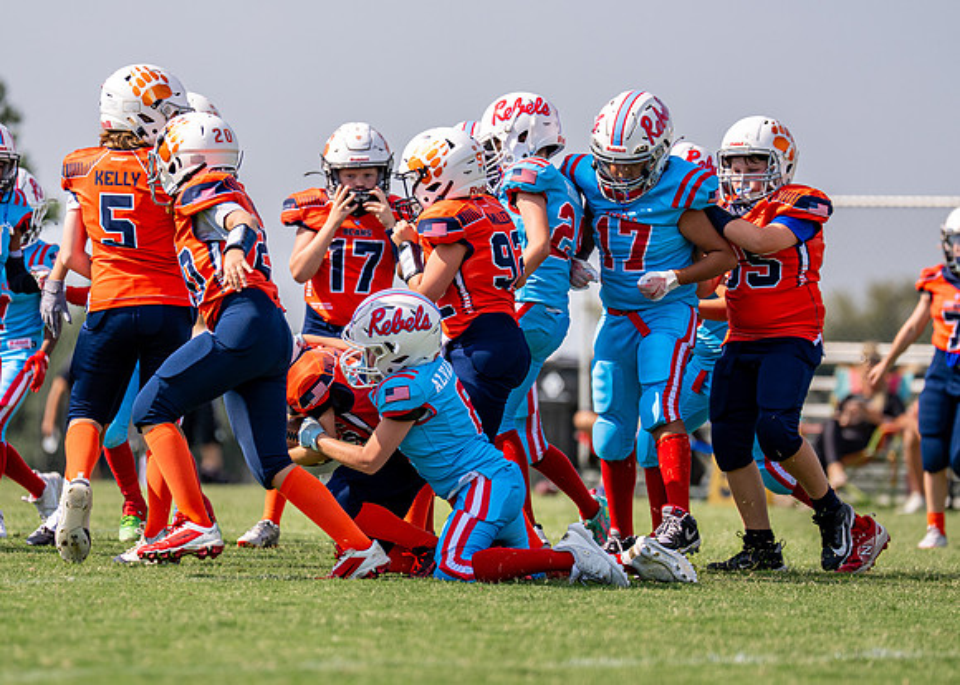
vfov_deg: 4.2
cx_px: 469
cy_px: 323
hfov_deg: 5.8
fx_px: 9416
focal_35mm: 345
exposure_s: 1/3200
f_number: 2.8
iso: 125
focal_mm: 200
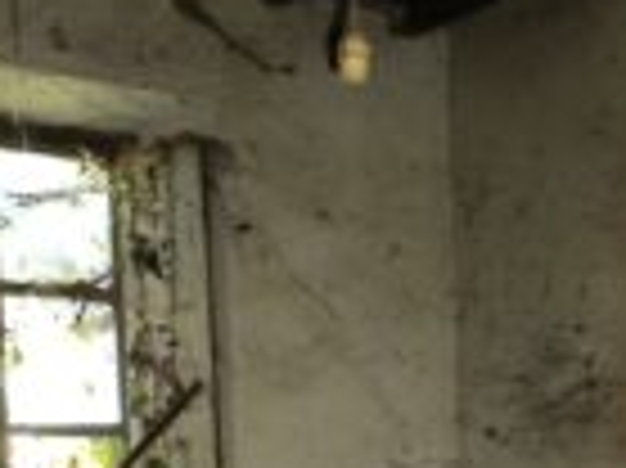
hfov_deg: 27.1
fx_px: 1247
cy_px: 558
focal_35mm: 69
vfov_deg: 20.0
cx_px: 581
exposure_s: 1/20
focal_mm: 5.31
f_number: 1.7
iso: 1999
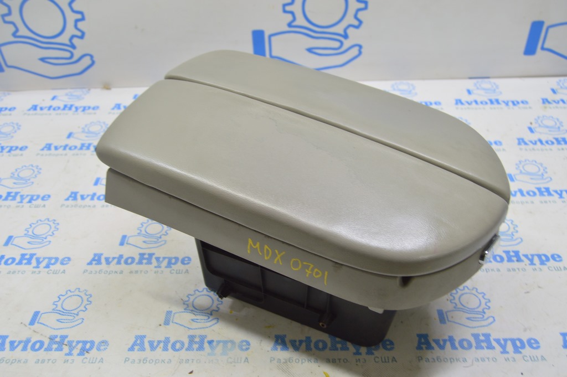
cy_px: 188
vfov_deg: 38.3
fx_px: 543
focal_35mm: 34
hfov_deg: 55.1
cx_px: 284
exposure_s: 1/20
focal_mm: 23
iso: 400
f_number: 5.6
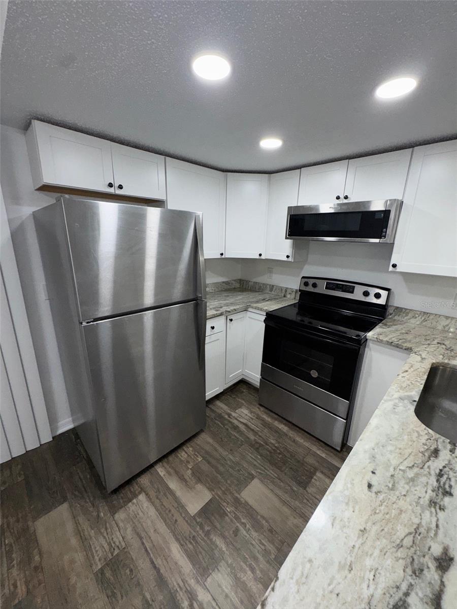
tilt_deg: -14.8
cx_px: 228
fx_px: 246
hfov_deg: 85.7
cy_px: 304
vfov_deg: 102.1
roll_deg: -1.9
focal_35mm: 14
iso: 80
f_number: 2.2
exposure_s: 1/122
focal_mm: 2.22
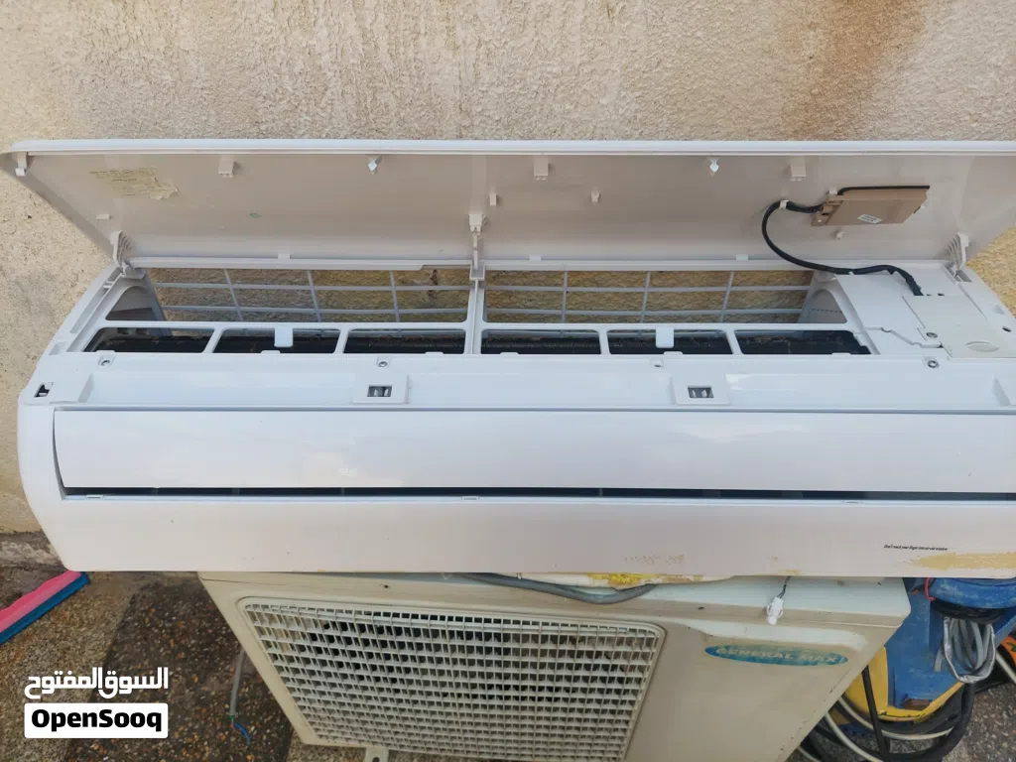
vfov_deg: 56.8
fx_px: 704
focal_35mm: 24
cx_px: 508
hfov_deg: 71.6
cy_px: 381
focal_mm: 5.23
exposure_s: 1/336
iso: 40
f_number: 1.8
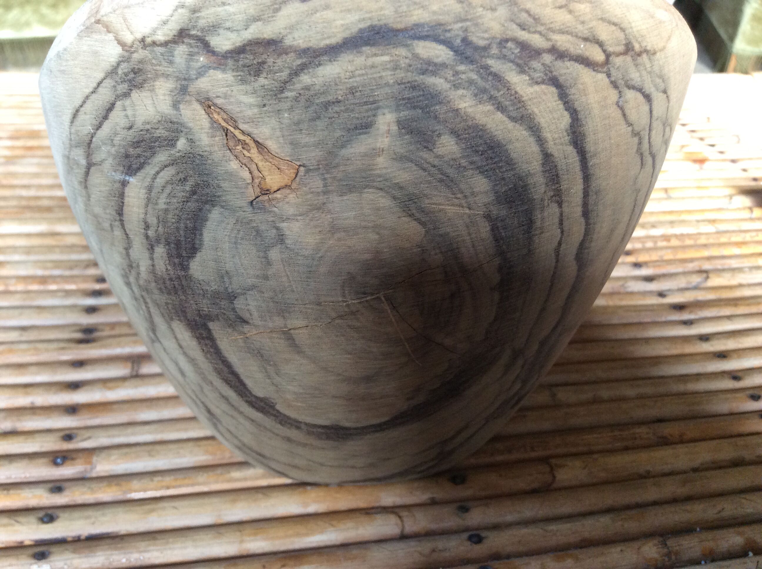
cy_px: 284
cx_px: 381
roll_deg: -1.5
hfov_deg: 56.9
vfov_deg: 44.1
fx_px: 703
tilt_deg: -33.1
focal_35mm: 32
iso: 125
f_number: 2.4
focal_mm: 3.3
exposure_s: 1/25
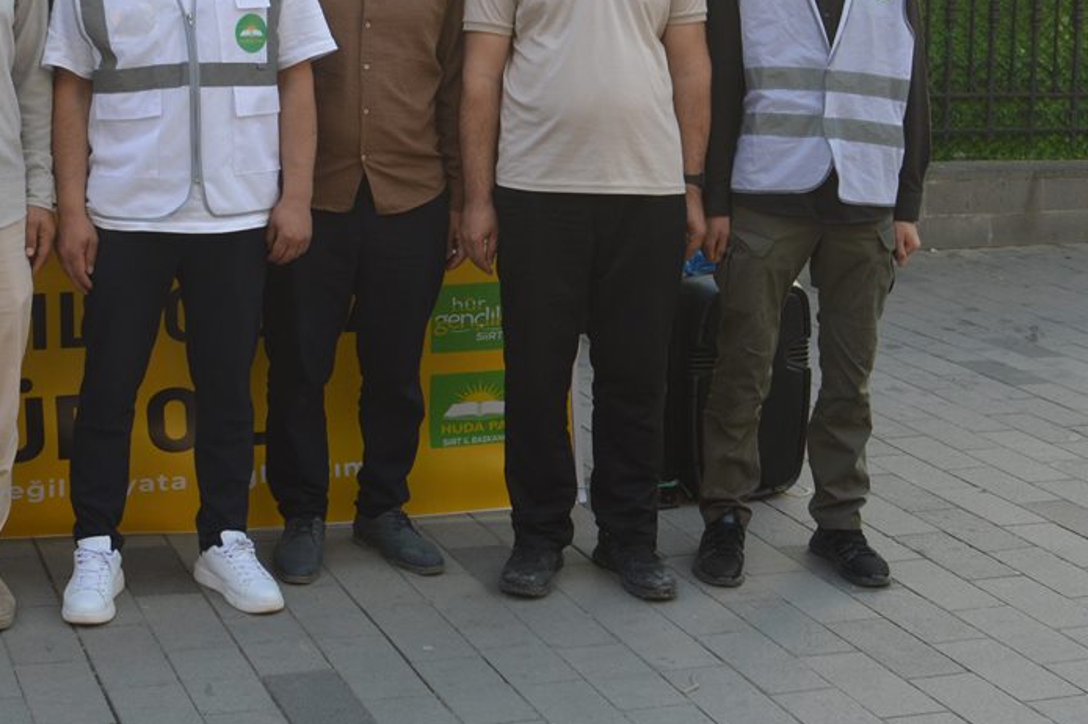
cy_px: 92
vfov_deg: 21.5
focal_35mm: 62
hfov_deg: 30.8
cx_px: 89
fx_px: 1872
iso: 280
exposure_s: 1/125
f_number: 5.6
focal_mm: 21
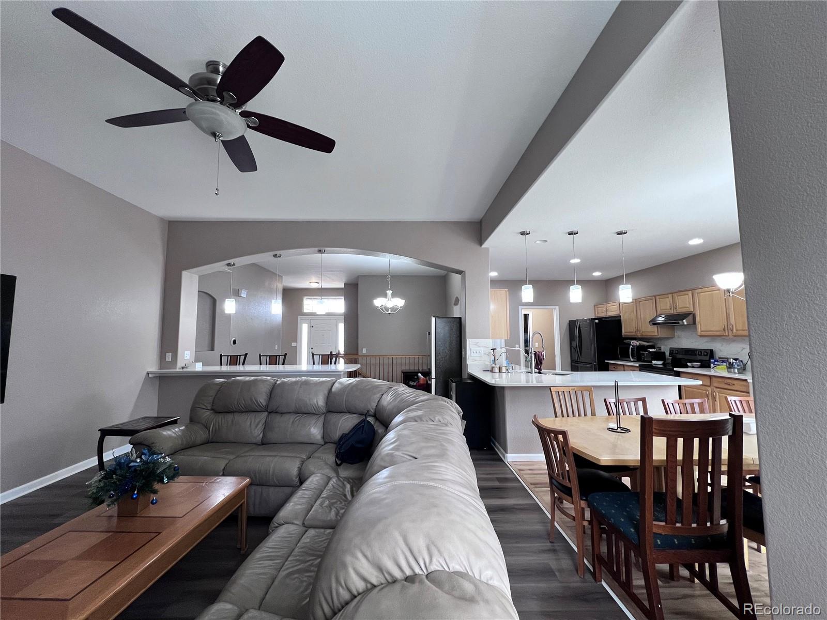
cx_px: 414
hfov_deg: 106.2
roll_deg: +0.3
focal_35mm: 13
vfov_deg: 89.9
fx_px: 311
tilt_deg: +4.7
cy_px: 310
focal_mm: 1.57
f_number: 1.8
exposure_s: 1/120
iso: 200
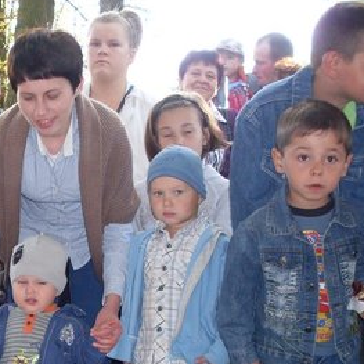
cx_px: 17
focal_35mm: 83
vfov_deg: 20.6
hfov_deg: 20.3
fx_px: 987
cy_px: 302
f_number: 2.8
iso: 100
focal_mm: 6.3
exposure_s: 1/45
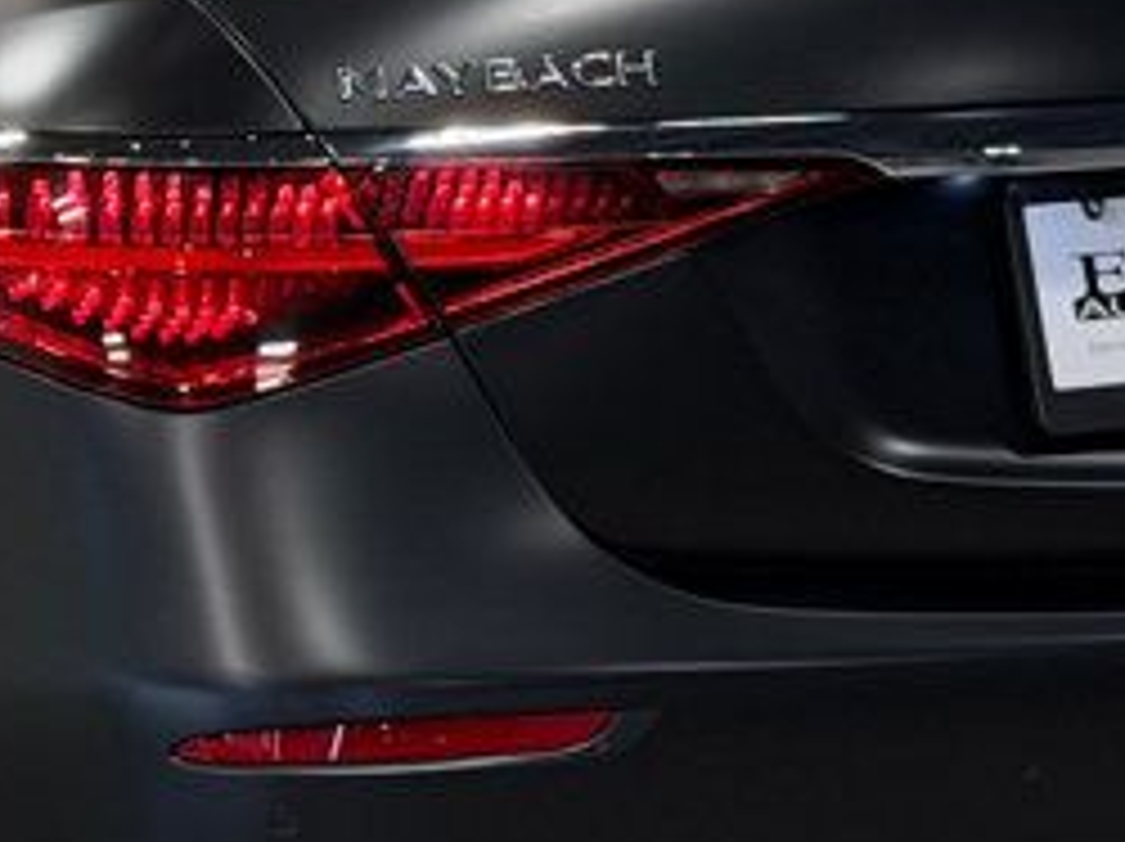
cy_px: -63
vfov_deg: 7.5
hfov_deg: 10.0
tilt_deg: -5.2
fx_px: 6396
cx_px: 14
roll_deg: -0.5
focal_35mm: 197
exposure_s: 1/272
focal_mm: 6.76
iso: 64
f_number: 1.78
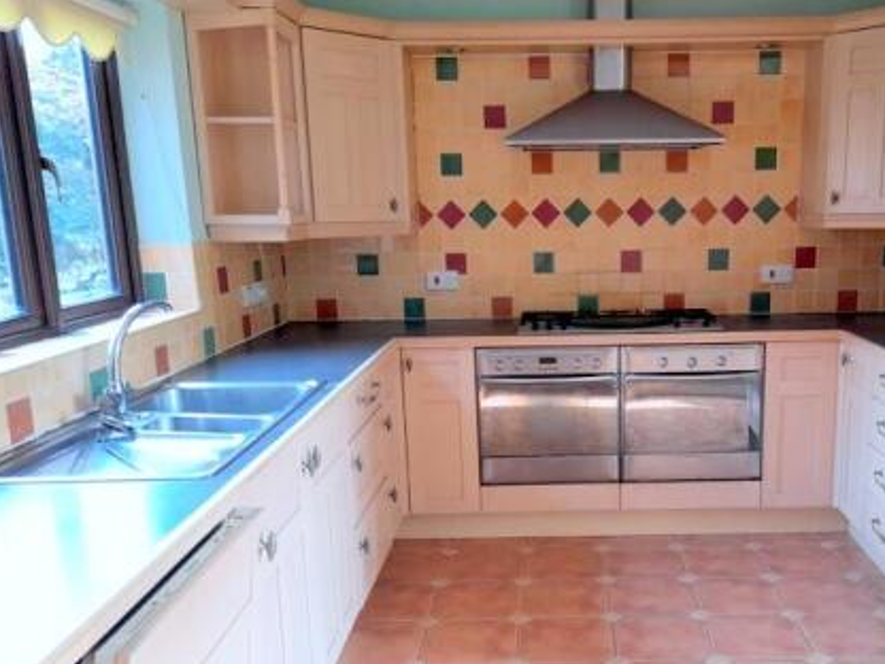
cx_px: 573
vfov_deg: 40.5
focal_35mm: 35
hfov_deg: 51.9
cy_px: 397
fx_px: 895
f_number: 2
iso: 200
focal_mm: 4.6
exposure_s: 1/50
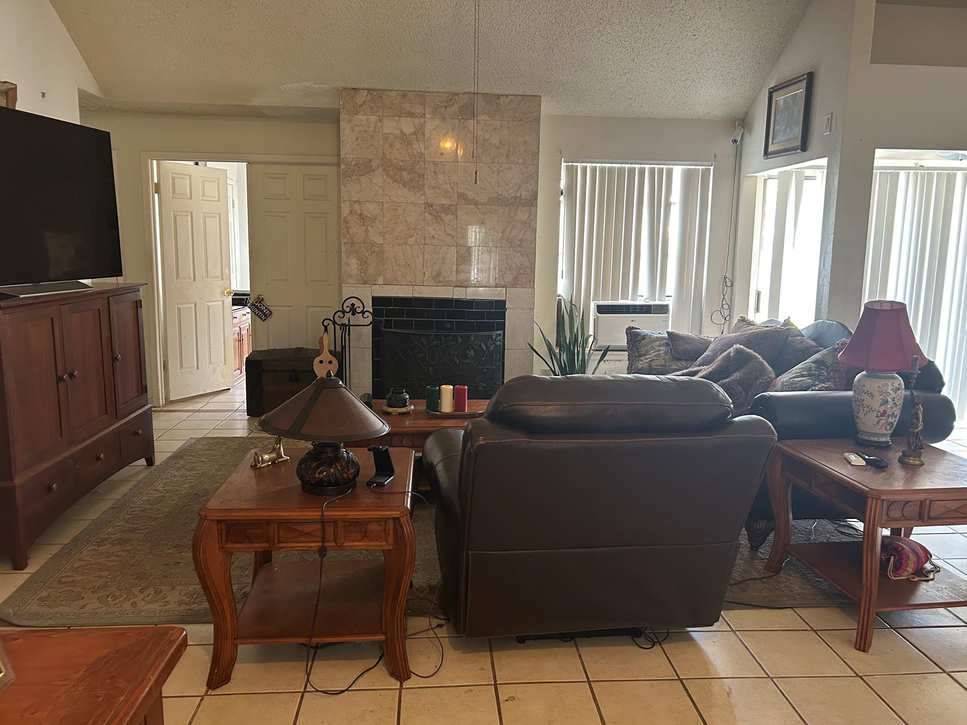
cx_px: 481
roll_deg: -0.6
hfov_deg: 65.3
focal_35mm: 27
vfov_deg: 51.4
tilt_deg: -6.6
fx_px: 754
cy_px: 363
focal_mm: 5.7
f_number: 1.5
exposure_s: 1/60
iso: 320
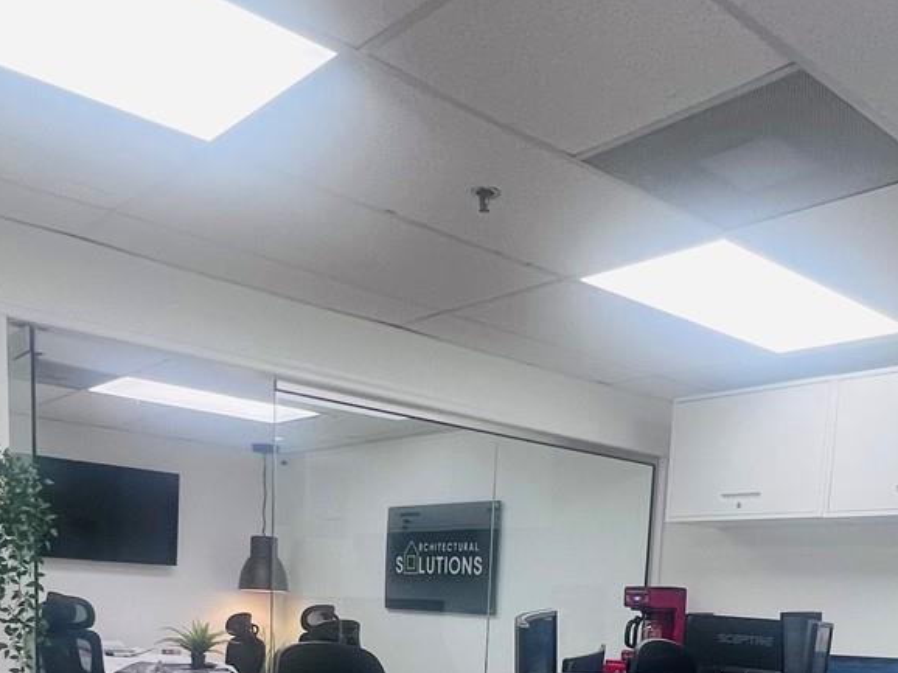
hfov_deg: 51.3
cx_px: 489
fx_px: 934
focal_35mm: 36
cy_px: 744
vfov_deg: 34.2
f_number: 1.8
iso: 80
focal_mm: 1.57
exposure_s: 1/120
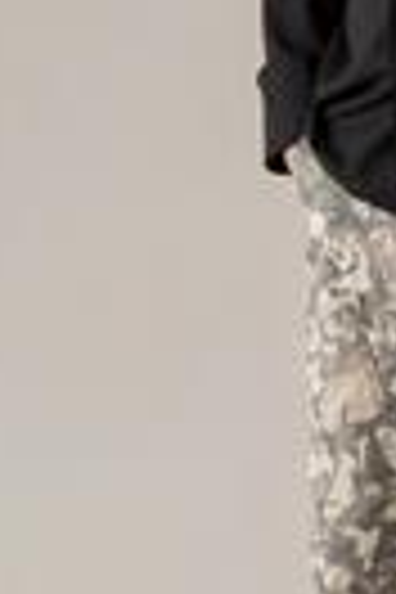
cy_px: 99
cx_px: 522
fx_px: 6731
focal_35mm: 408
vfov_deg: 5.0
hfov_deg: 3.4
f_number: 11
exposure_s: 1/160
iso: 320
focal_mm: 116
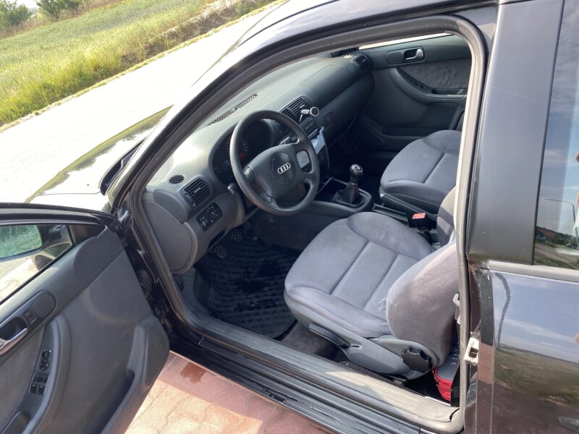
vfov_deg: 53.1
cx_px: 290
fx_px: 435
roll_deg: +18.8
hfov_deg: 67.3
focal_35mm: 26
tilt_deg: -30.1
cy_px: 217
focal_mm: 4.25
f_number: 1.8
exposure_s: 1/497
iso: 32
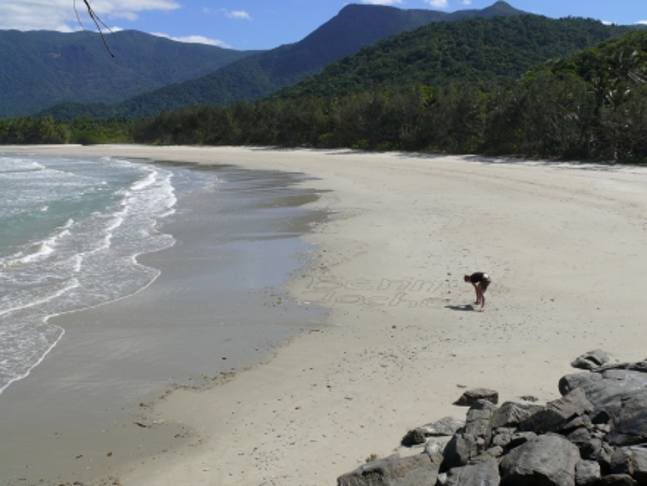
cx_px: 324
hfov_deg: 52.6
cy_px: 243
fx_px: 654
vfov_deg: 40.7
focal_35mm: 35
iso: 100
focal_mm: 7.4
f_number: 8
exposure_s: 1/400
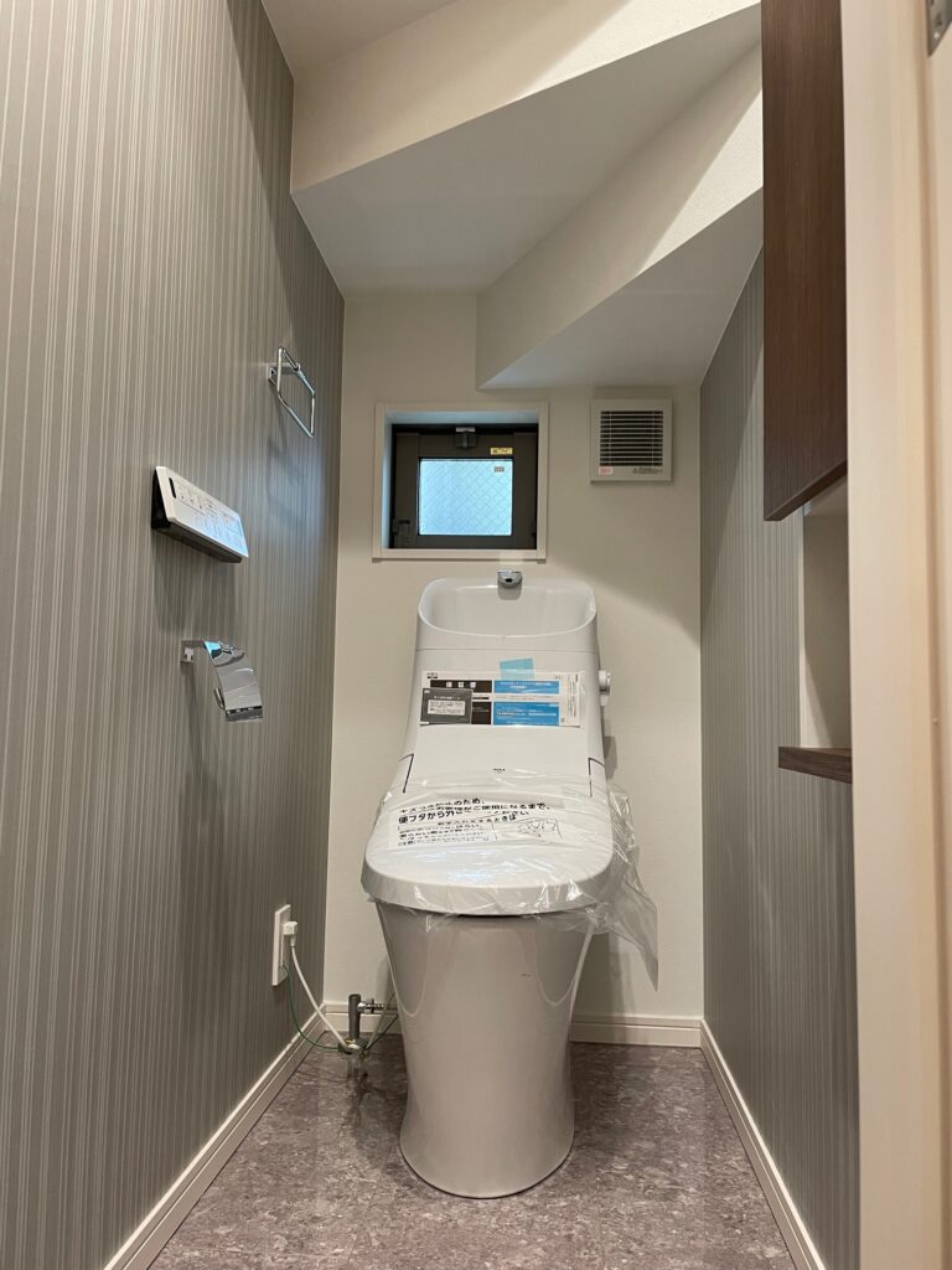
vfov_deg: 67.3
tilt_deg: +4.2
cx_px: 476
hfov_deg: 53.1
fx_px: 953
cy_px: 635
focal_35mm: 26
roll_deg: -0.2
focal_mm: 4.2
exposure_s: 1/50
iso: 160
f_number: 1.6
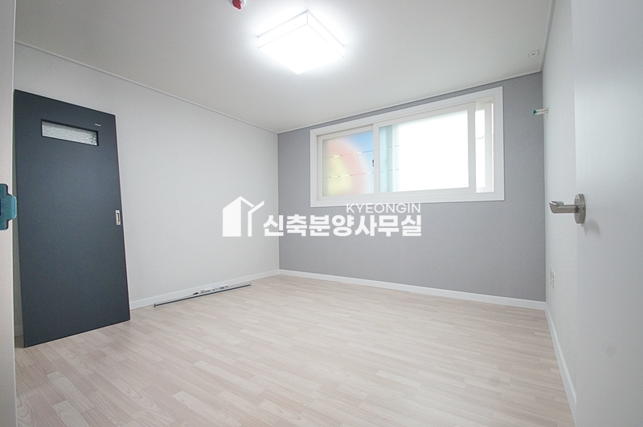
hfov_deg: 95.0
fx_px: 294
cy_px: 214
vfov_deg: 72.0
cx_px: 322
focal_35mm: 16
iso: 800
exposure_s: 1/25
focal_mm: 11
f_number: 7.1
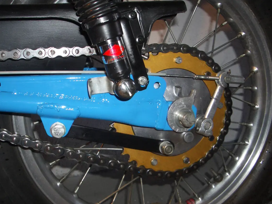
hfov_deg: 50.1
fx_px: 291
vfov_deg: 38.7
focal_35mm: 37
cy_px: 103
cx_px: 140
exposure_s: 1/40
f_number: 4.3
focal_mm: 5.8
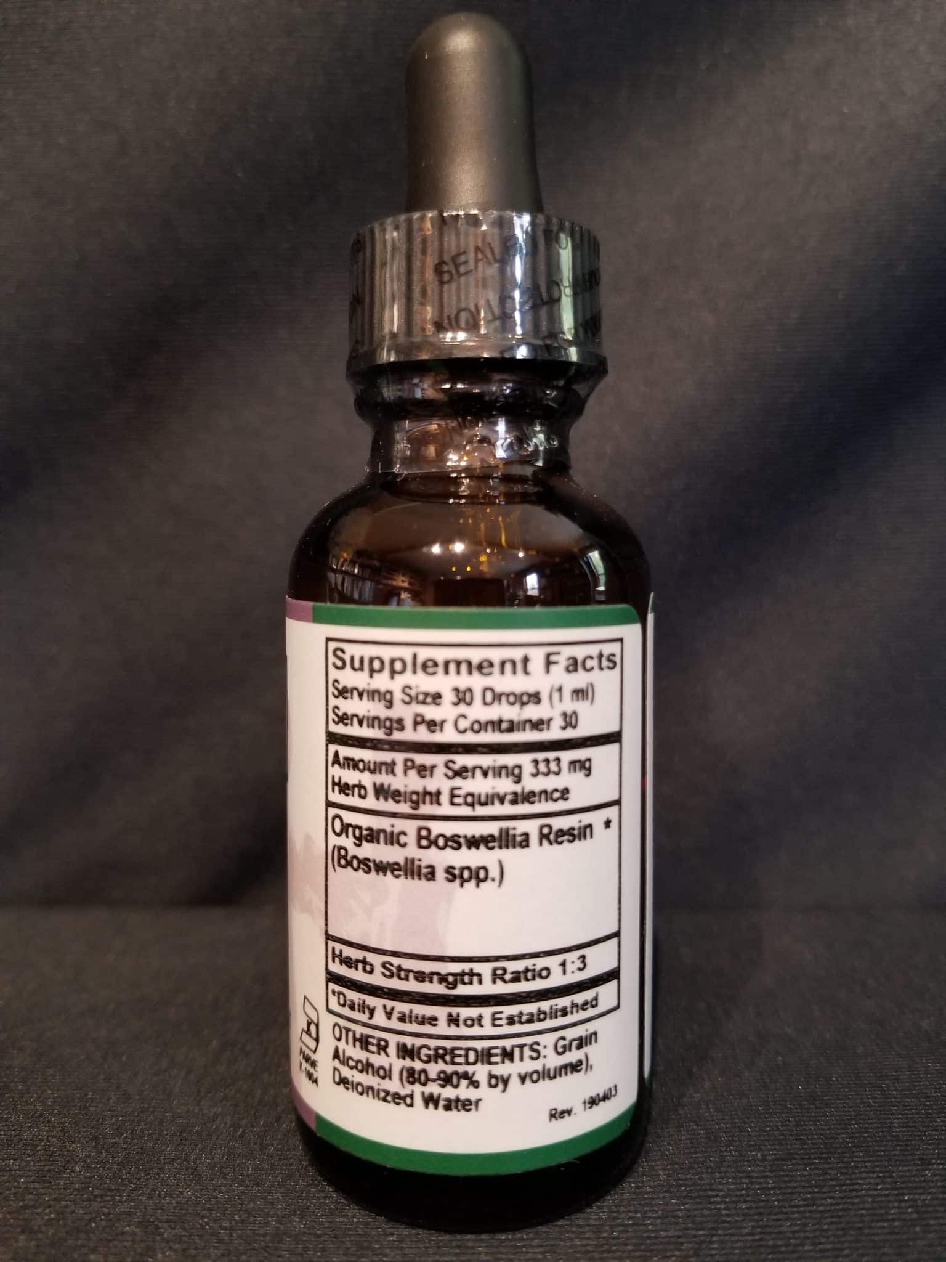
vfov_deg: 67.3
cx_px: 473
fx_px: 947
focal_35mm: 26
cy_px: 631
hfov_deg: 53.1
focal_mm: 4.25
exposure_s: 1/24
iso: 250
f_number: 1.7
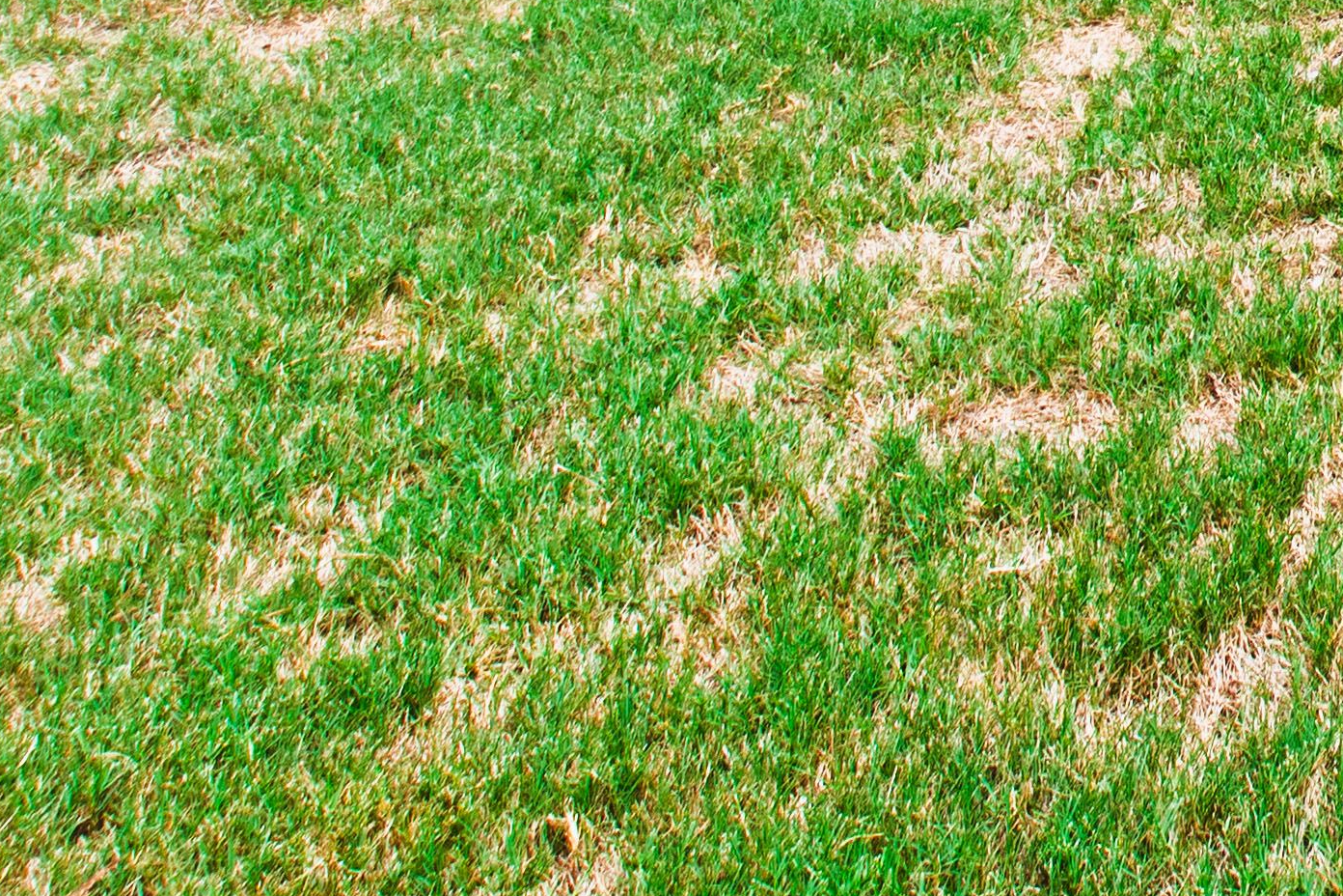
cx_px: 1949
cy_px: -677
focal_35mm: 60
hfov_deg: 25.9
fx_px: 2238
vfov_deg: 18.3
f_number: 8
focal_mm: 10
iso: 100
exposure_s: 1/80
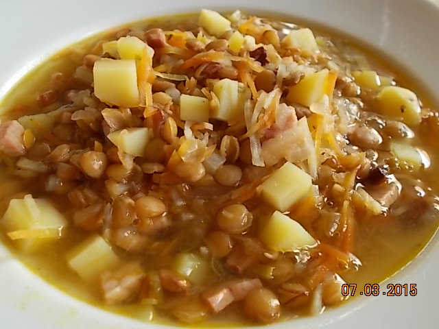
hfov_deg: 60.0
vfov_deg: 46.8
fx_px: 380
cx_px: 220
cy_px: 164
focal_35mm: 30
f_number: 3.4
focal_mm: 5.3
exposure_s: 1/40
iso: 80
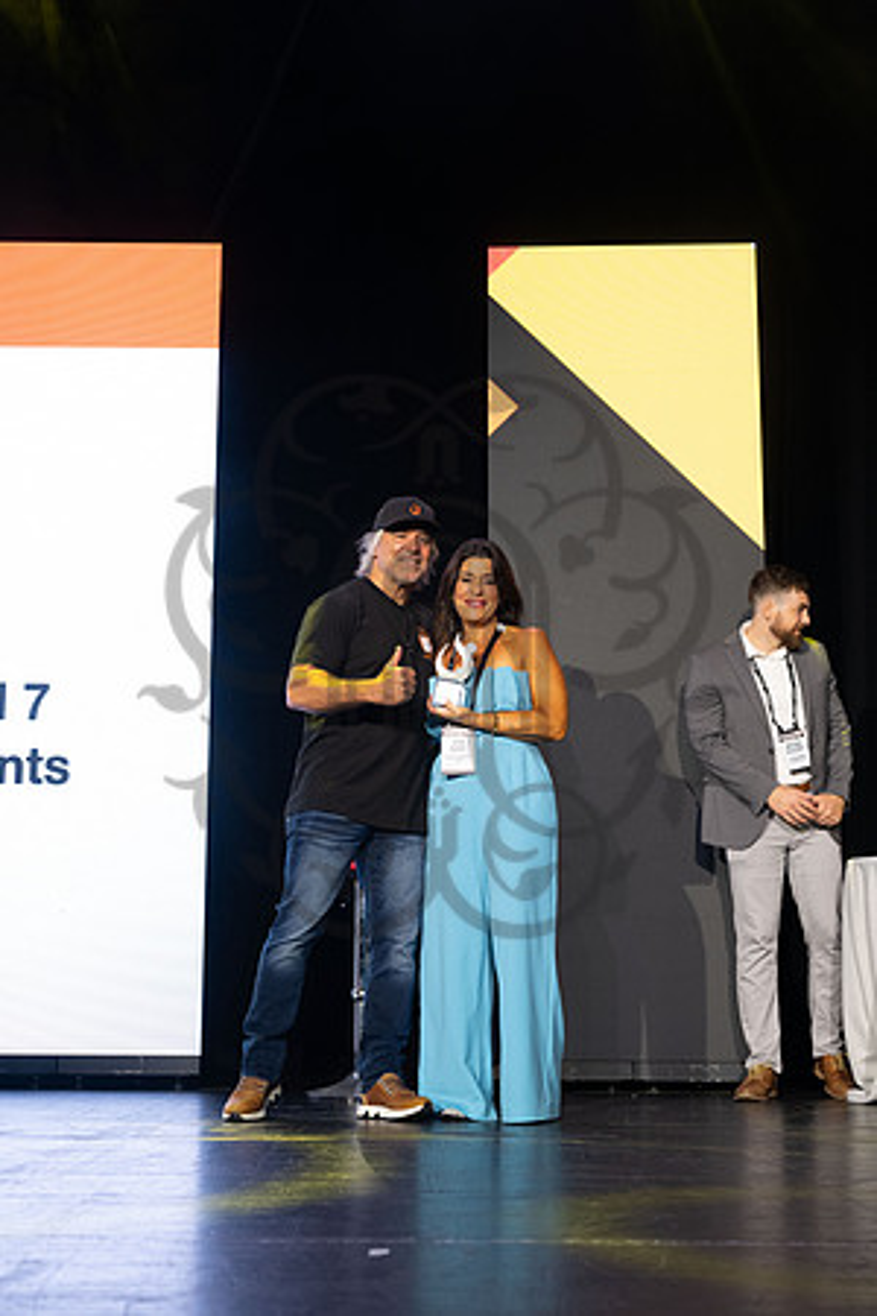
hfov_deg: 27.0
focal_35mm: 50
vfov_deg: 39.6
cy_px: 658
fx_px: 1827
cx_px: 438
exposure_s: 1/125
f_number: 4.5
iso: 1600
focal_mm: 50
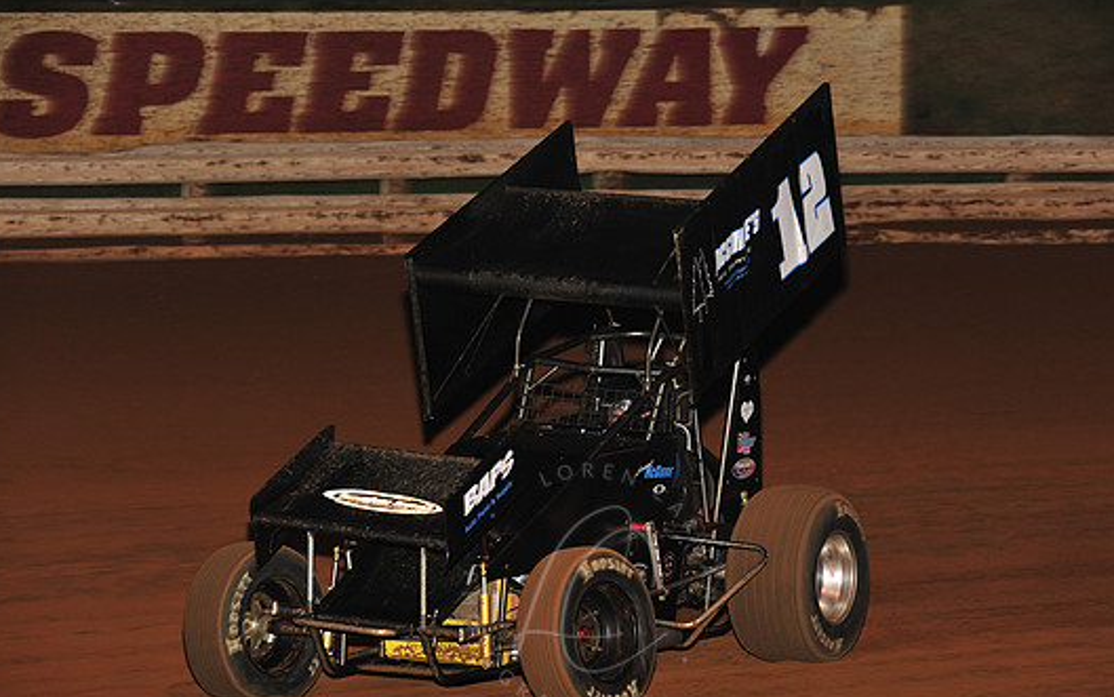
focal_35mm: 162
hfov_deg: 12.9
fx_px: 4920
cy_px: 396
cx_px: 588
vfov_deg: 8.1
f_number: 6.3
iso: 800
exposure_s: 1/320
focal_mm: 145
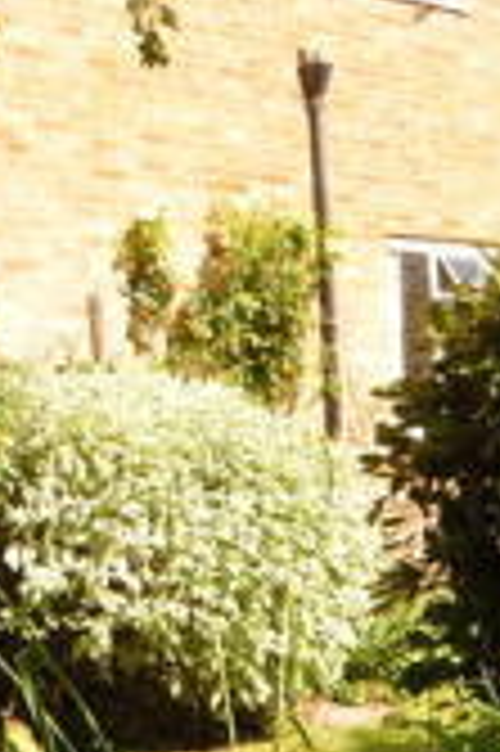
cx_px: 45
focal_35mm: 59
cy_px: 365
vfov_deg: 34.0
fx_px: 1232
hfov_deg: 22.4
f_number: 8
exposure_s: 1/250
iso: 200
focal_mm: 10
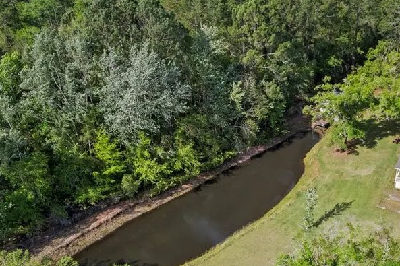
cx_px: 278
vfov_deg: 33.7
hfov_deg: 49.5
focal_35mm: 38
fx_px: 422
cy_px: 223
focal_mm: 8.38
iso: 100
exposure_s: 1/2500
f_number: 2.8
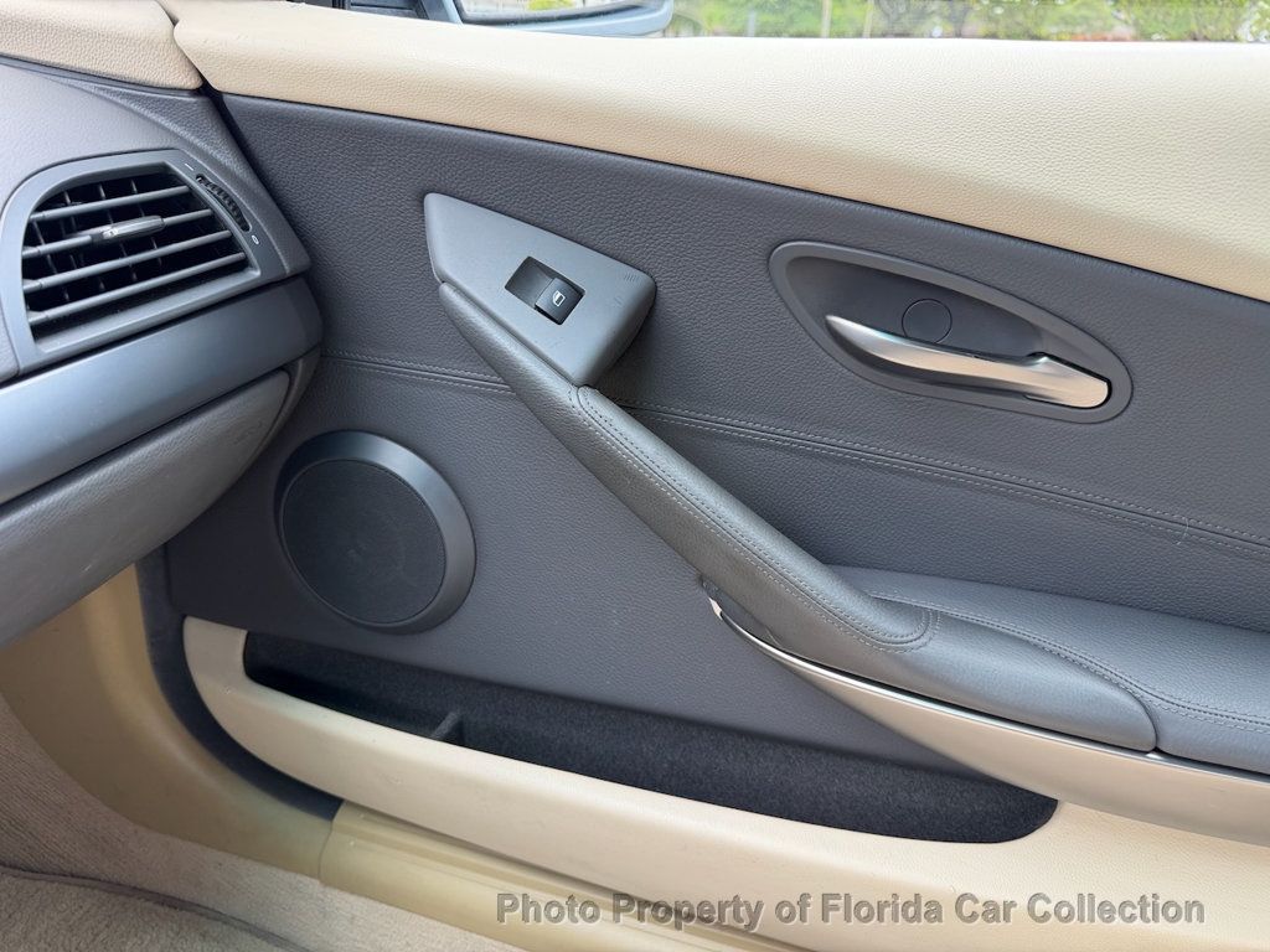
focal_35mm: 24
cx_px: 635
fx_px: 881
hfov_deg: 71.6
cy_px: 476
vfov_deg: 56.8
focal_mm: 6.76
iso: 80
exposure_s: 1/182
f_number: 1.78
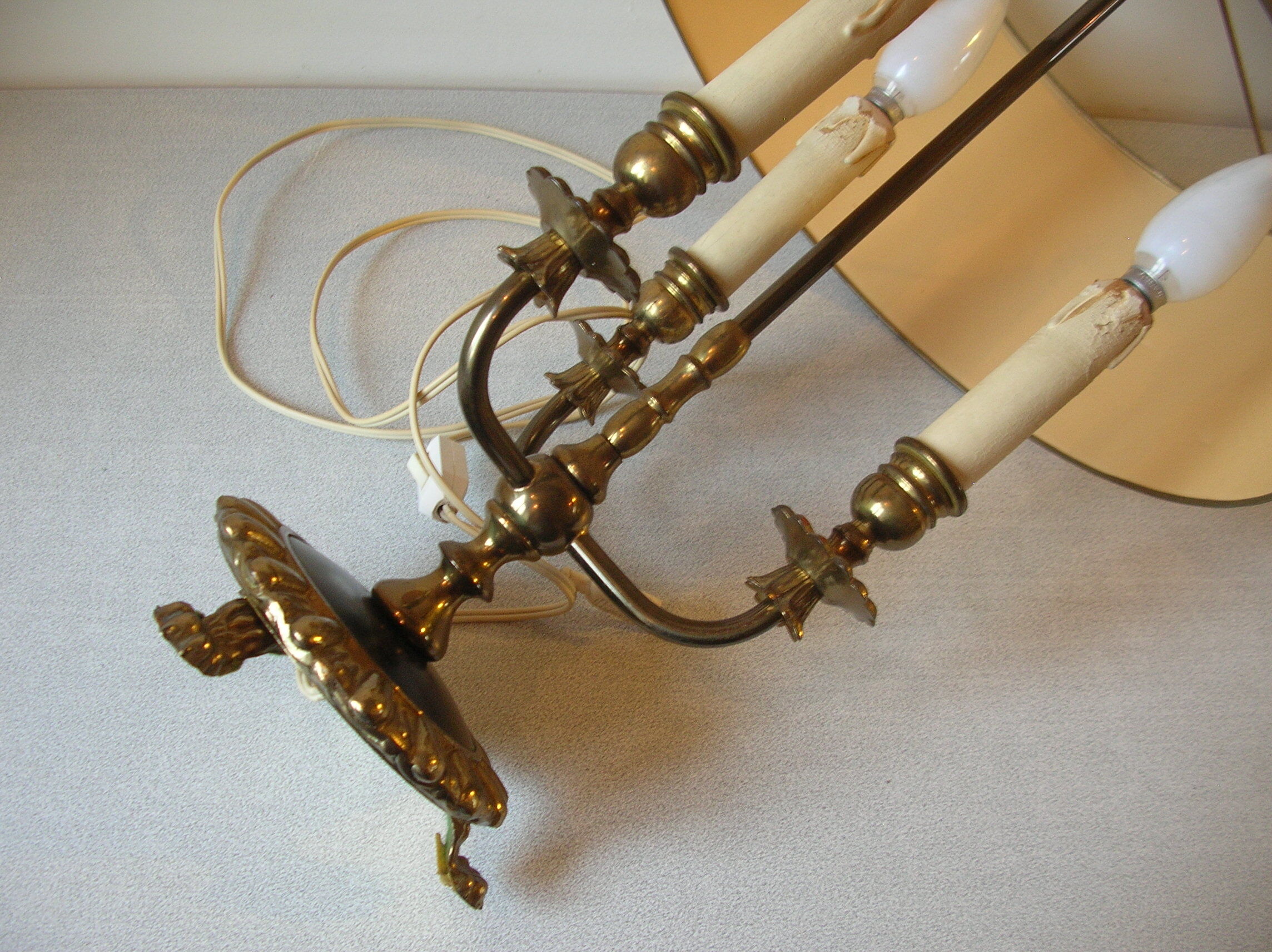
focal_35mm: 35
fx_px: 1285
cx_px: 636
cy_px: 476
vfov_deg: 40.6
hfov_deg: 52.7
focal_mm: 5.8
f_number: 2.8
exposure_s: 1/5.7
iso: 75
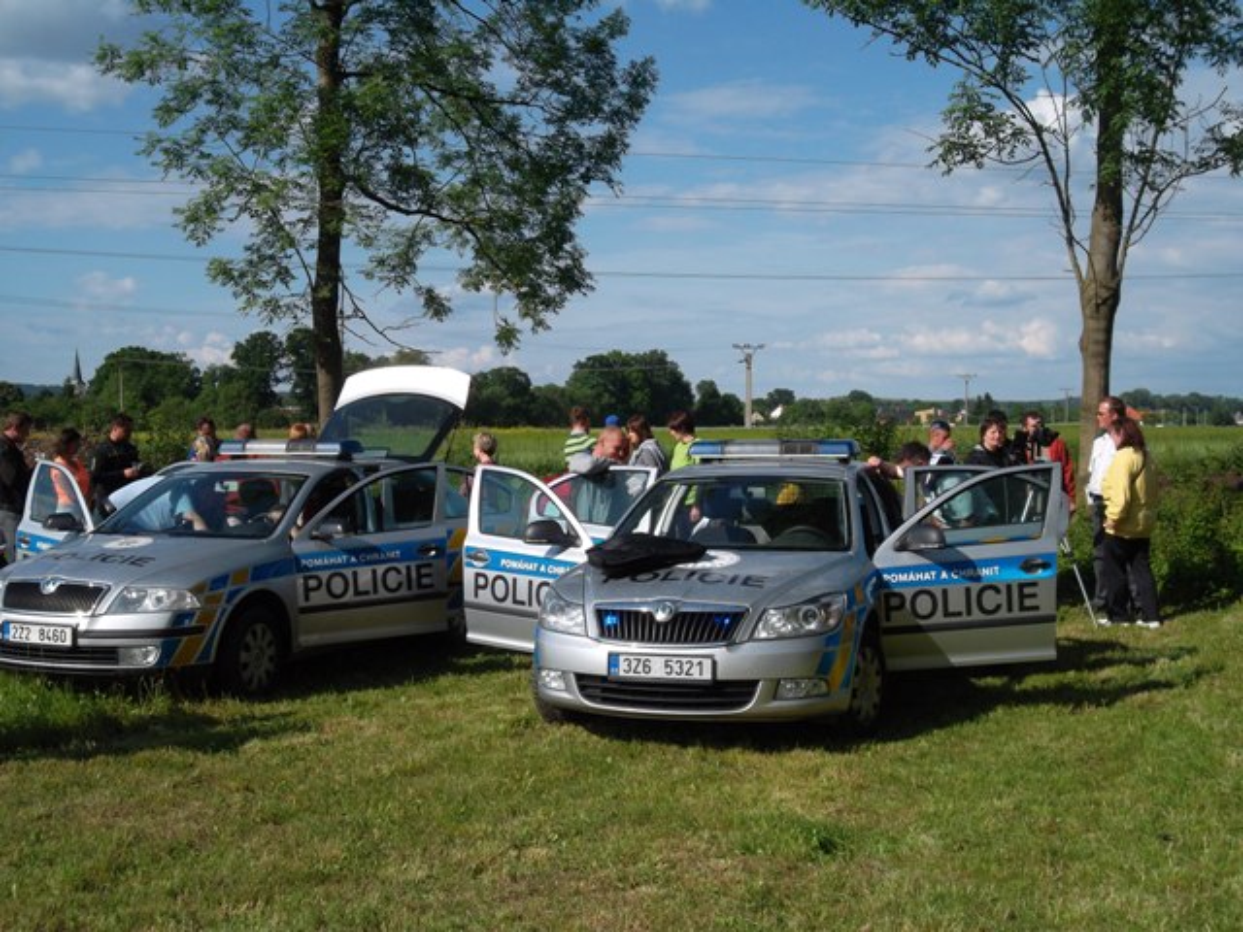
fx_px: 1580
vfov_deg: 32.9
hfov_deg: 42.9
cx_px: 622
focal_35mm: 44
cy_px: 466
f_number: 4.5
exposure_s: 1/680
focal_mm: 7.8
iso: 80
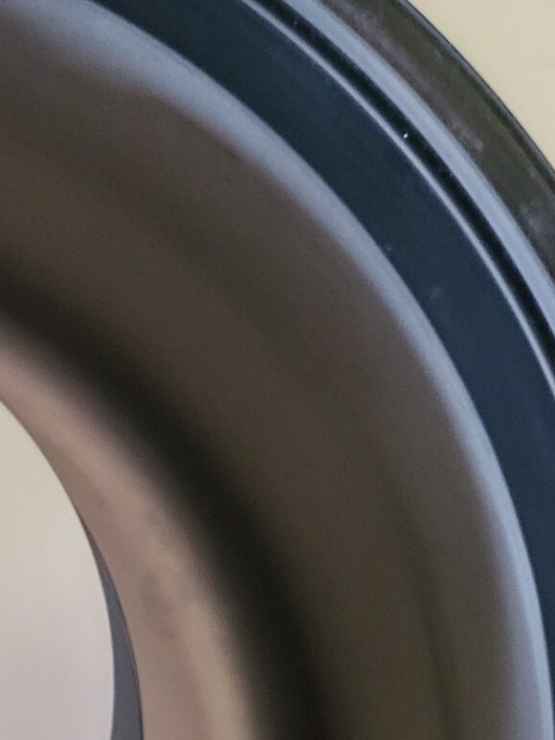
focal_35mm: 86
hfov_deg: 15.7
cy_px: 676
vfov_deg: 22.2
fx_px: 1839
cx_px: -282
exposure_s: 1/25
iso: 640
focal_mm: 5.4
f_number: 1.8
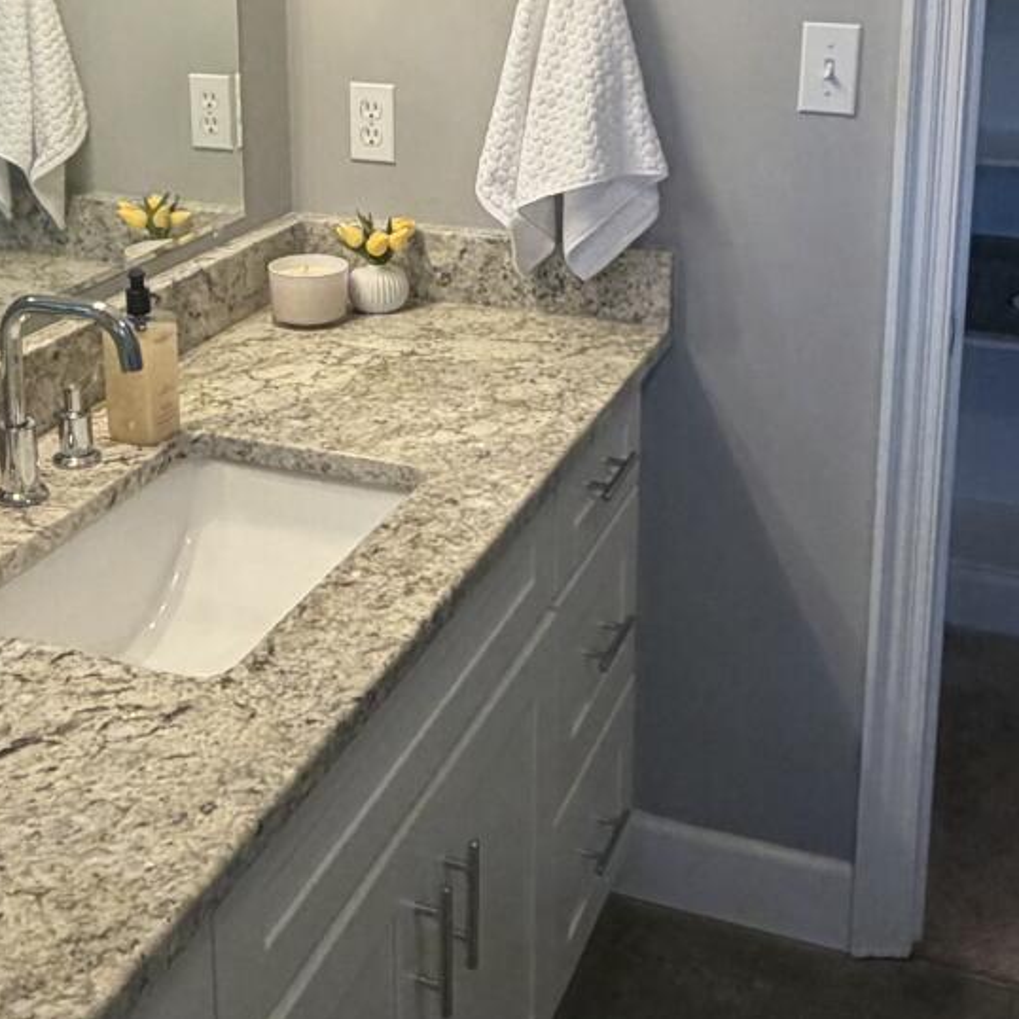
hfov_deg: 36.7
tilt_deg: -11.7
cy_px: 182
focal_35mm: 46
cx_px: 411
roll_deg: +0.2
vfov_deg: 35.4
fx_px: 1532
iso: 320
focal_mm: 2.22
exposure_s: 1/120
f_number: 2.2
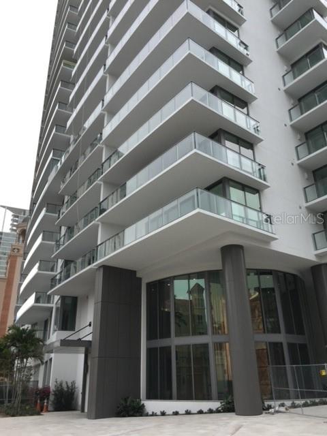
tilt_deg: +25.3
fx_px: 365
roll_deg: +1.3
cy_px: 218
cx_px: 164
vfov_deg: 61.7
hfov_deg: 48.2
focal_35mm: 29
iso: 32
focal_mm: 4.15
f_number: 2.2
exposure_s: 1/1068
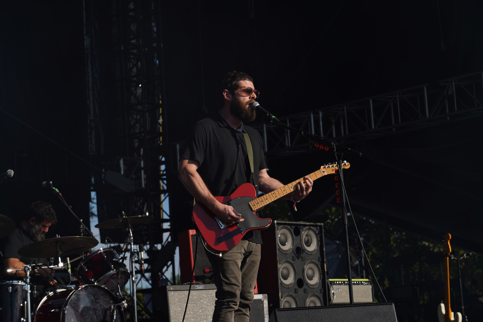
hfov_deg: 19.5
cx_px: 242
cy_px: 161
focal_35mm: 105
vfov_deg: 13.0
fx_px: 1409
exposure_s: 1/640
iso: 100
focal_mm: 105
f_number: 8
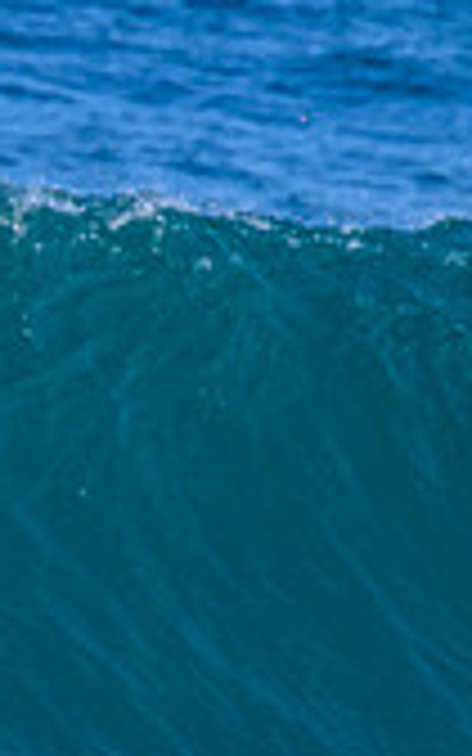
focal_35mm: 2439
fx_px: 50199
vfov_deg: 0.9
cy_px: 655
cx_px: -574
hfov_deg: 0.5
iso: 560
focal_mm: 560
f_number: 8
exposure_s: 1/2000
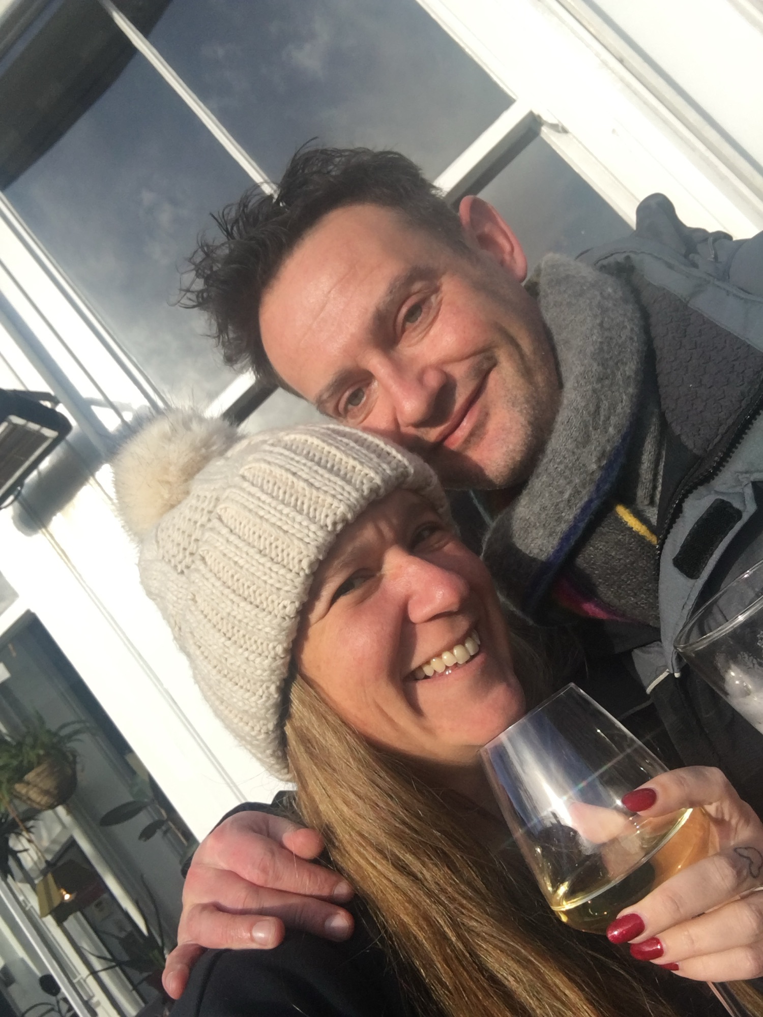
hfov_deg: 45.4
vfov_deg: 58.4
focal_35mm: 31
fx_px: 911
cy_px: 508
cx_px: 382
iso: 32
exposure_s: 1/876
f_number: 2.2
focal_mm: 2.65
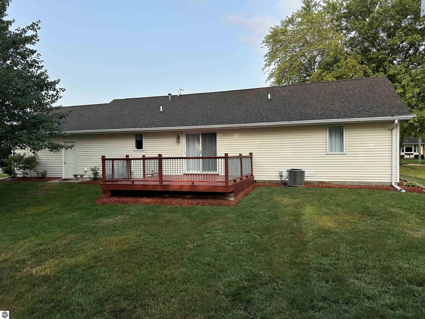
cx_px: 212
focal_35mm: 24
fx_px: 295
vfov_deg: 56.8
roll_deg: +0.7
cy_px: 160
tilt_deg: -0.8
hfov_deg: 71.6
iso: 80
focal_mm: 6.86
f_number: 1.78
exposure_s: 1/2591
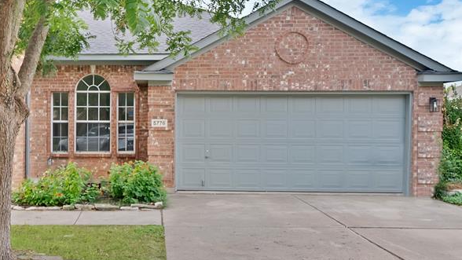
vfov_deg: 28.4
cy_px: 129
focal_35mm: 42
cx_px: 141
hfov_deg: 47.3
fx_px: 515
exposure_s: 1/30
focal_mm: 23
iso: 640
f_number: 9
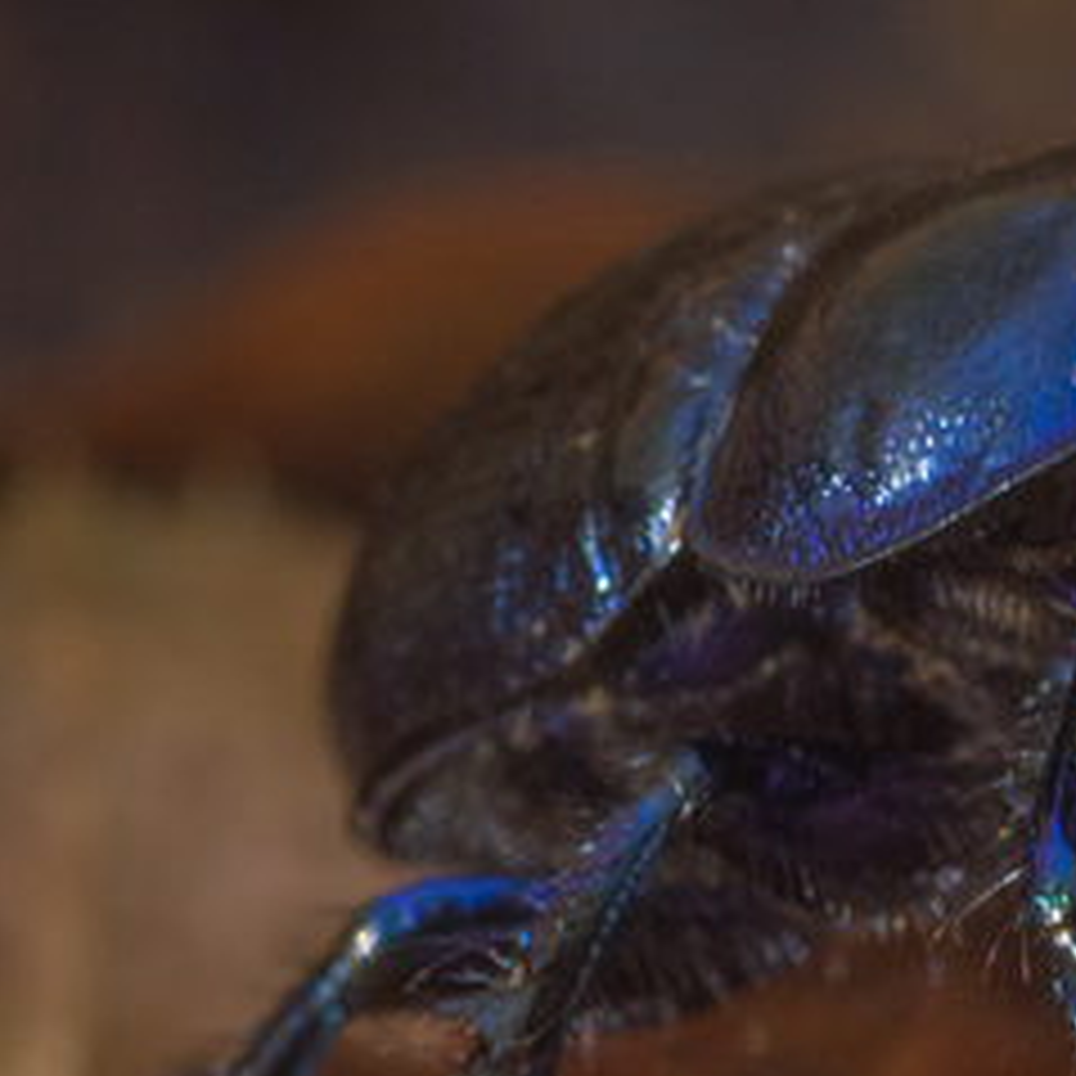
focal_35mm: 461
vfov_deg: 3.8
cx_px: 2008
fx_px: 16212
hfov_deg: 3.8
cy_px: 284
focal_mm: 90
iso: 500
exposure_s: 1/50
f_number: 20
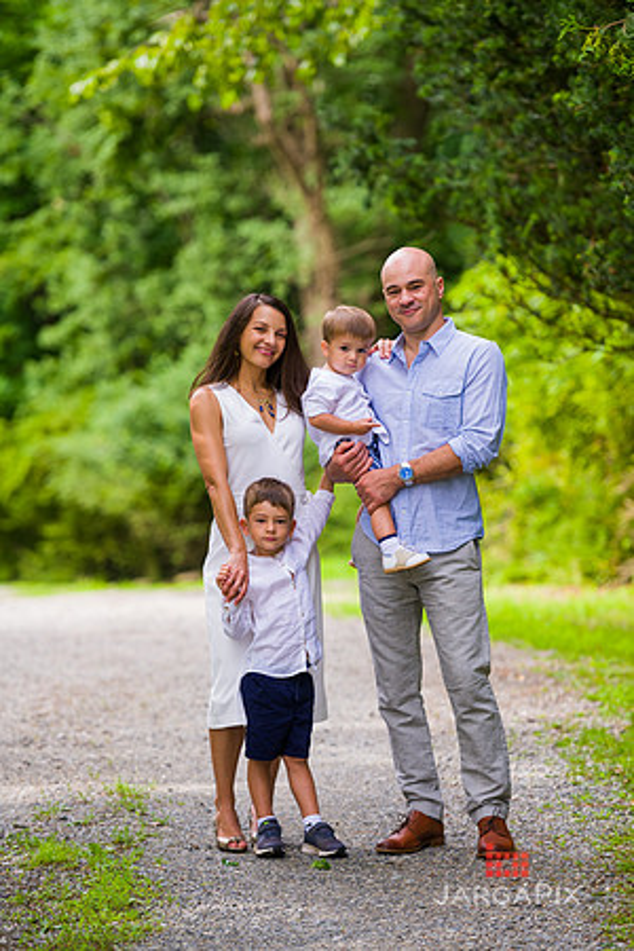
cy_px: 476
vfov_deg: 12.8
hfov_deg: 8.6
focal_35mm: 160
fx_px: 4226
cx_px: 317
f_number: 4
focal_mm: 160
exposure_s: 1/250
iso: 200
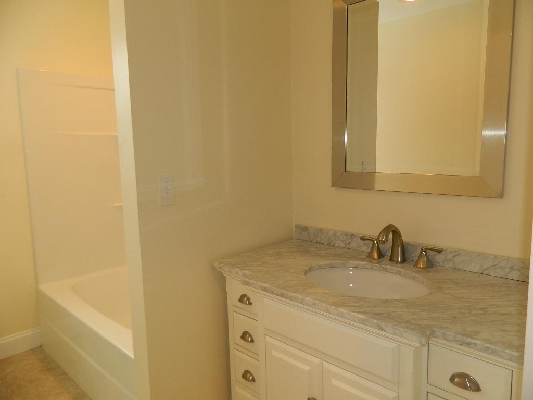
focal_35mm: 25
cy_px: 200
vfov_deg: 54.9
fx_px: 385
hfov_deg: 69.4
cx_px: 266
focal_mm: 4.5
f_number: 3.1
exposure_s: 1/30
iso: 110
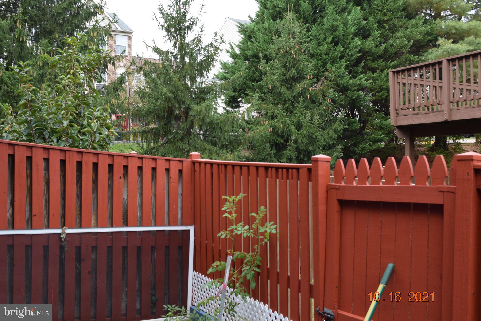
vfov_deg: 34.2
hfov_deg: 49.6
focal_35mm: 39
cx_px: 240
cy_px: 160
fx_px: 521
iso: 400
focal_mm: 26
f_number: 8
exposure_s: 1/250
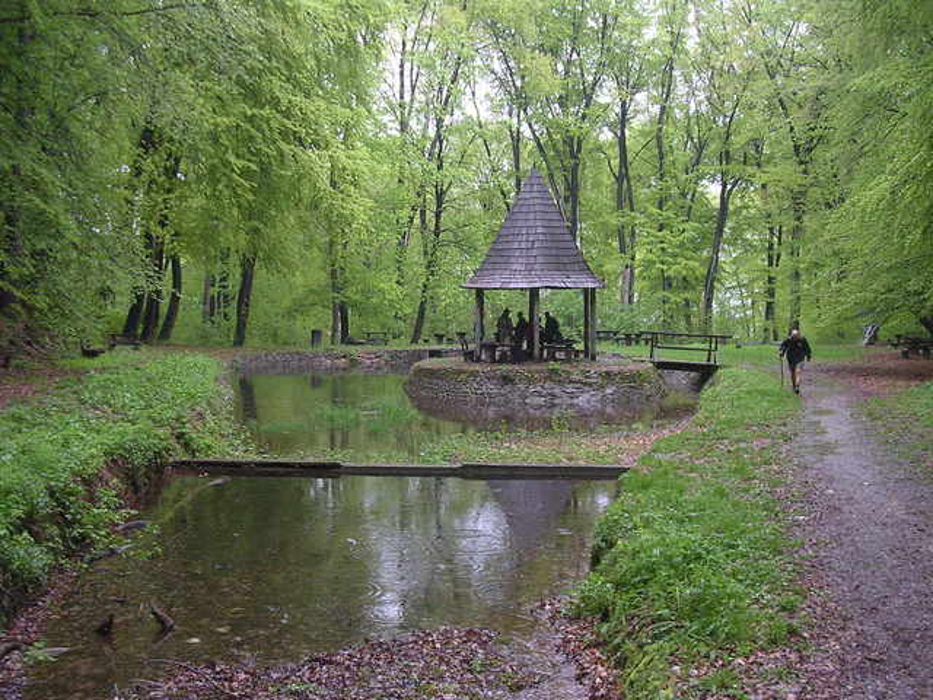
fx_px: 1024
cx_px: 466
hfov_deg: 49.0
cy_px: 350
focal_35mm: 38
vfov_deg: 37.7
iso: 400
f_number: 2.8
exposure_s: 1/72.6
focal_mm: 5.8
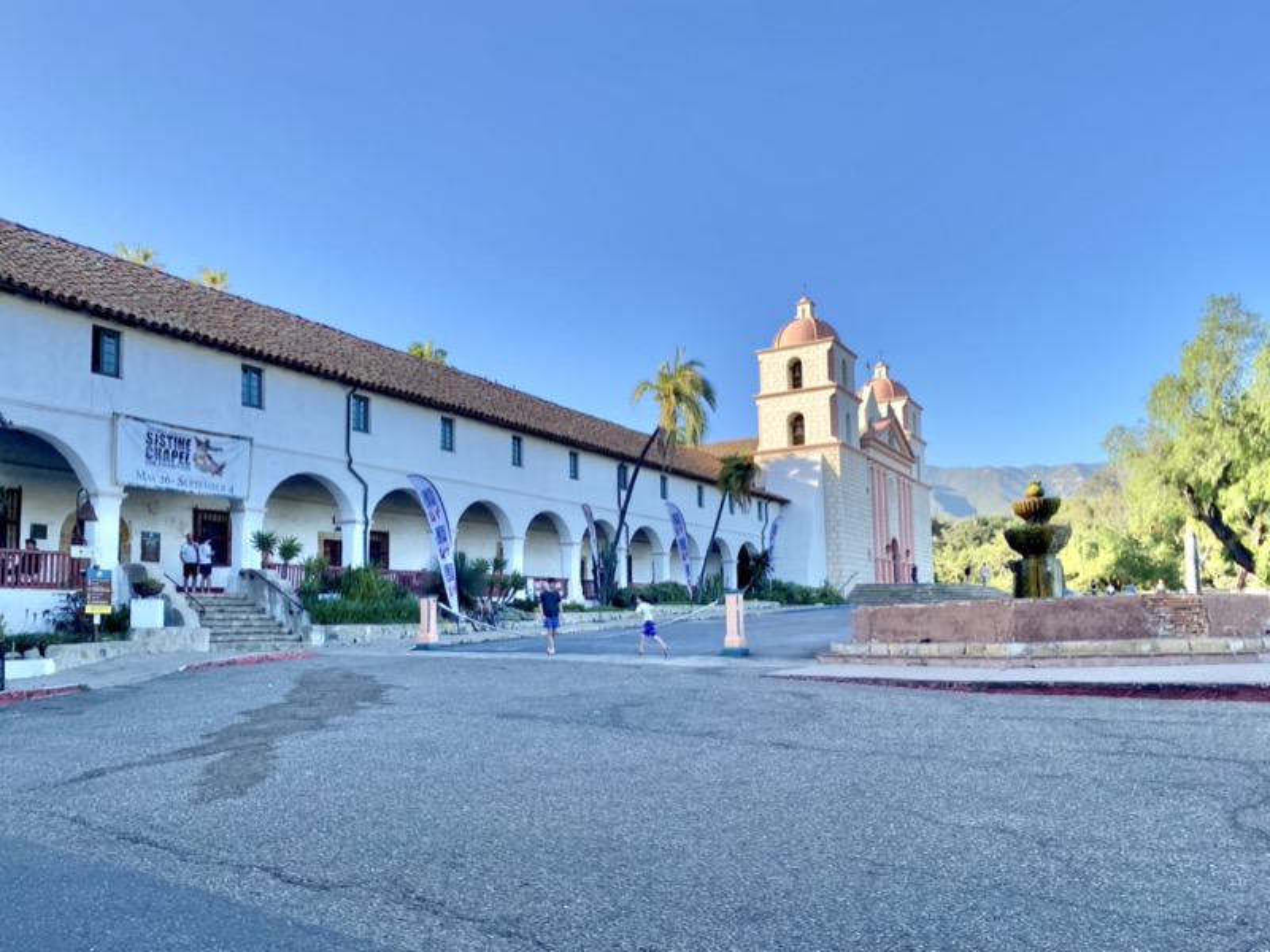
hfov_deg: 67.3
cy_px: 476
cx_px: 635
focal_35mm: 26
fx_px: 954
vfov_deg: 53.1
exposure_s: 1/1170
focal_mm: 4.25
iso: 32
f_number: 1.8
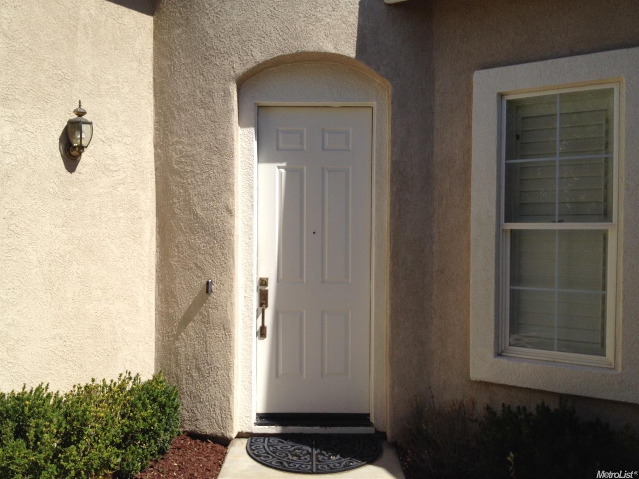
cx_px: 320
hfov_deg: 52.6
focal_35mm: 35
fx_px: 646
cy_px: 240
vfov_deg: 40.7
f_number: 2.4
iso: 50
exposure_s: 1/2304
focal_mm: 4.28
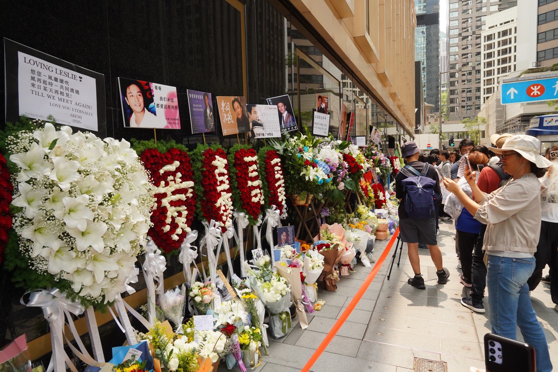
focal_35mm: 24
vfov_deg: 53.1
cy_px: 186
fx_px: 372
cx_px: 279
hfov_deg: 73.7
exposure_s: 1/250
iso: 1250
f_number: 14
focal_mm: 24
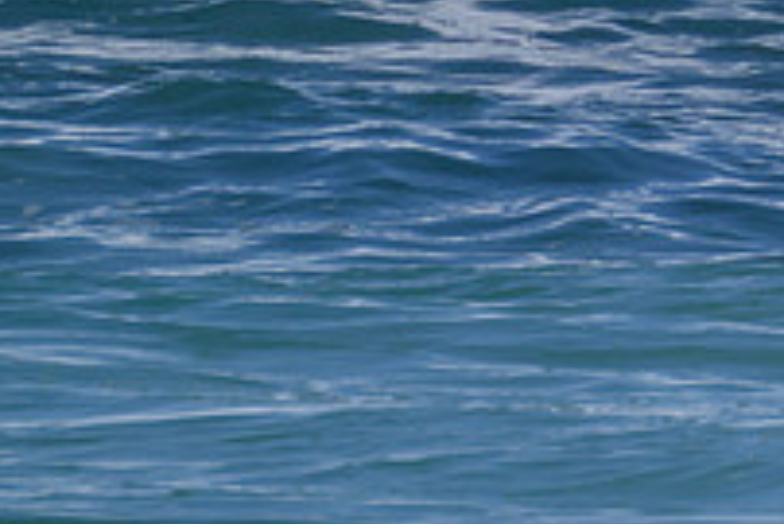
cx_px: 1330
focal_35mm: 2726
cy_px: -290
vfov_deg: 0.5
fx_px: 59407
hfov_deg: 0.8
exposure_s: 1/2000
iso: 560
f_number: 11
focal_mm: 800
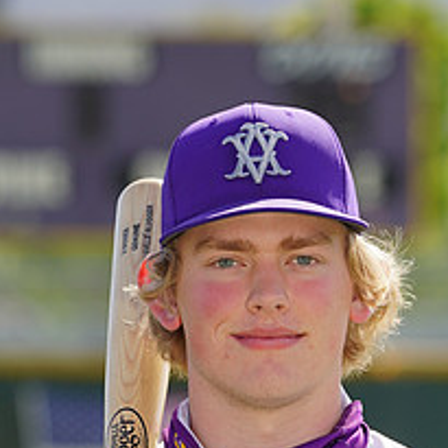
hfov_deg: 2.7
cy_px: 520
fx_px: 9430
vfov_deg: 2.7
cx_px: 264
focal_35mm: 644
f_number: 8
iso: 100
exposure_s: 1/250
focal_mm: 268
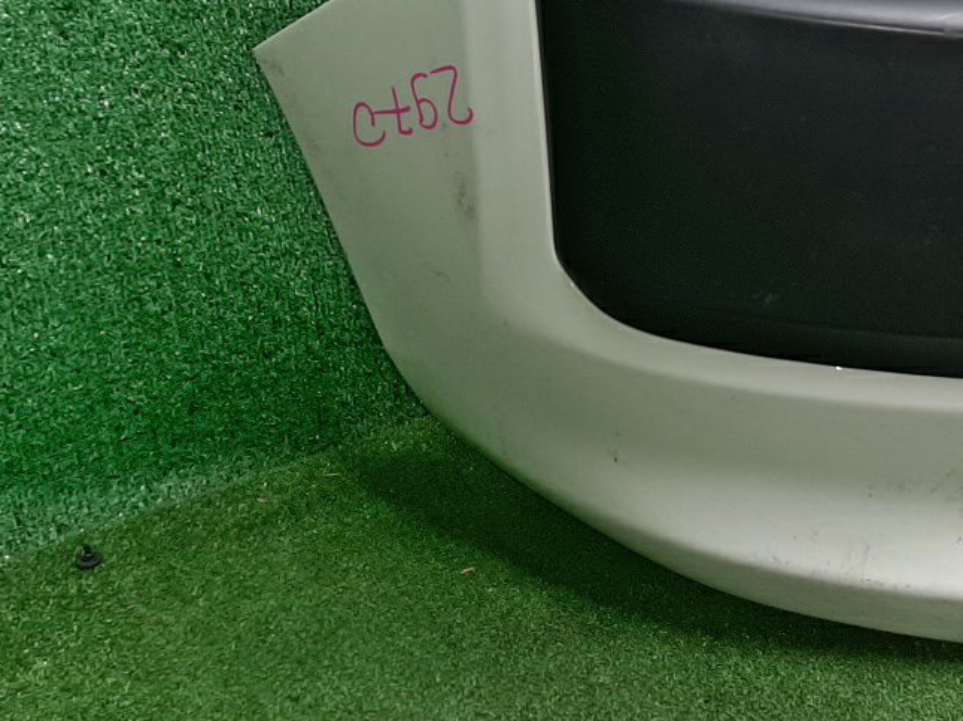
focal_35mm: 58
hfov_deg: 32.2
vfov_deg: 24.9
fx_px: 1613
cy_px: 158
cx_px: 796
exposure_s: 1/50
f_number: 1.7
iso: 63
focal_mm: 3.93
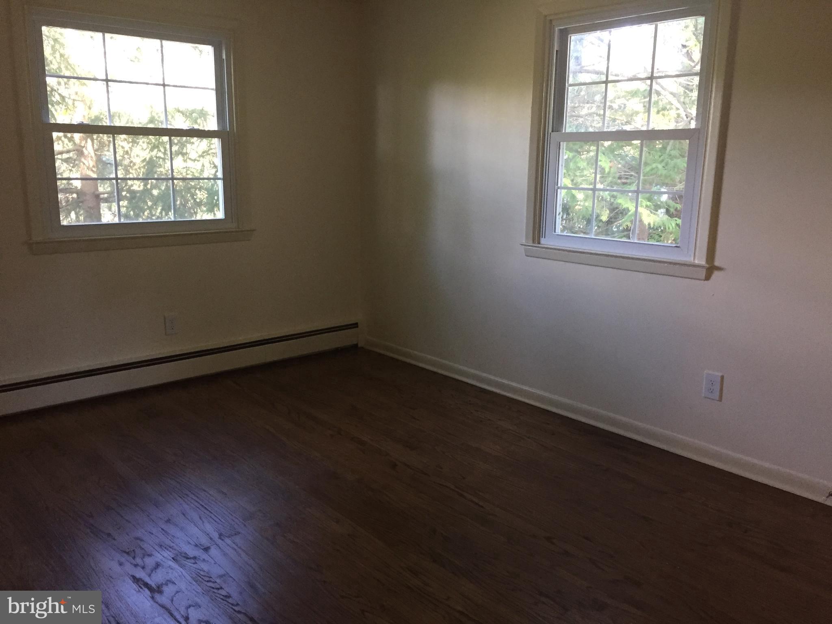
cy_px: 312
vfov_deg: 48.2
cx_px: 416
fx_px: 697
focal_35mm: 29
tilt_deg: -11.7
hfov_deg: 61.7
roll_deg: -0.5
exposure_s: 1/30
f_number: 2.2
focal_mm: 4.15
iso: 200
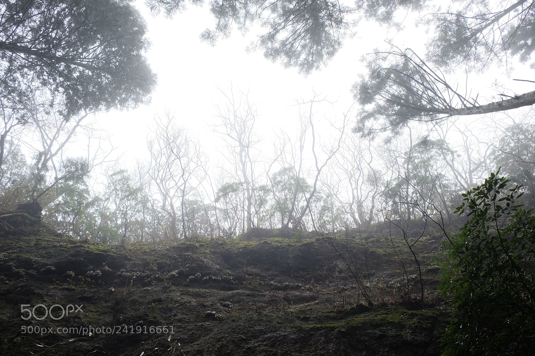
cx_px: 268
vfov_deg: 47.9
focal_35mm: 27
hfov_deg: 67.4
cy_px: 178
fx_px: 401
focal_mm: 18
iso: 400
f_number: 5.6
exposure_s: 1/140
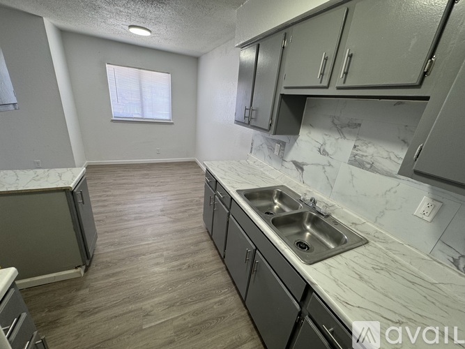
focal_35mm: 14
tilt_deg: -21.5
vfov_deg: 85.7
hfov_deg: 102.1
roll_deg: -5.7
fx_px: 188
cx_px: 232
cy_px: 174
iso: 80
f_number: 2.2
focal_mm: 2.22
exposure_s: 1/60
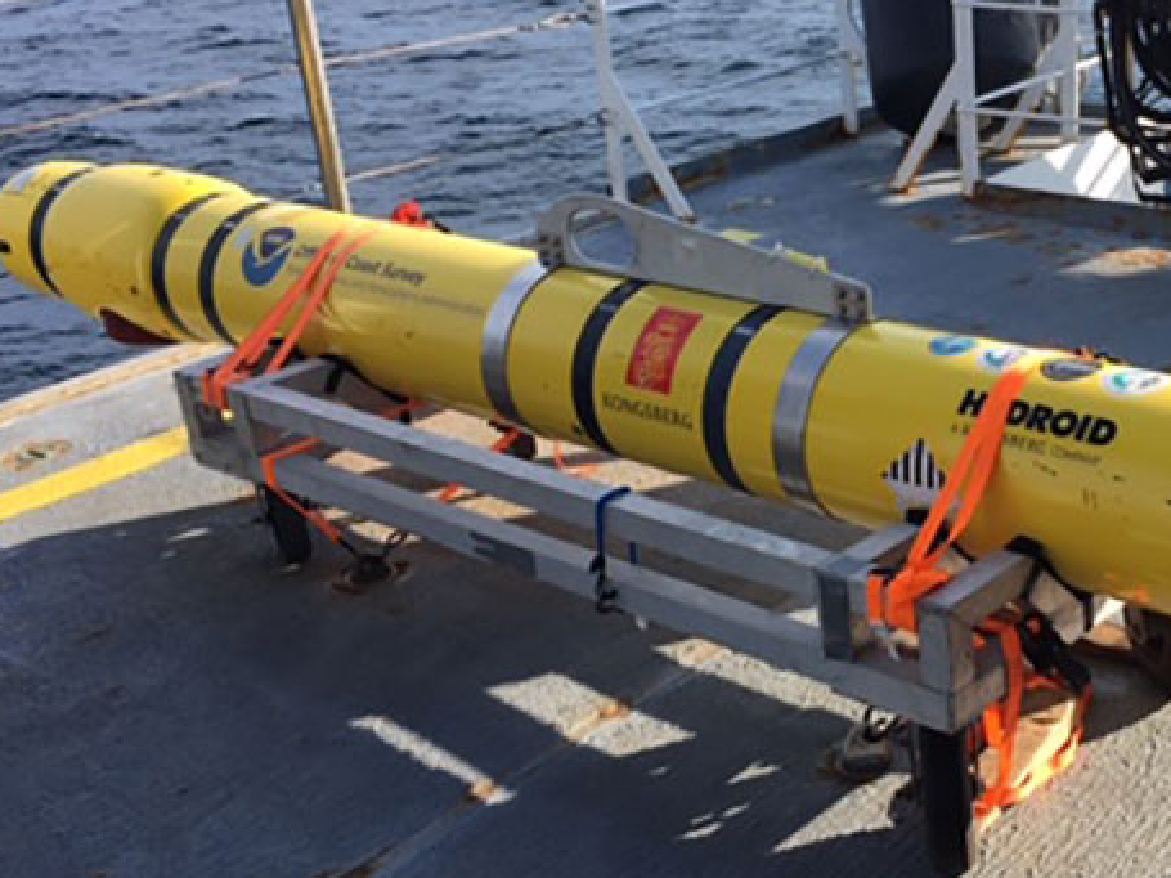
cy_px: 407
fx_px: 1725
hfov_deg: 36.1
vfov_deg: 28.5
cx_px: 950
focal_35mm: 51
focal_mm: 4.15
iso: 25
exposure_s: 1/646
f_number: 2.2
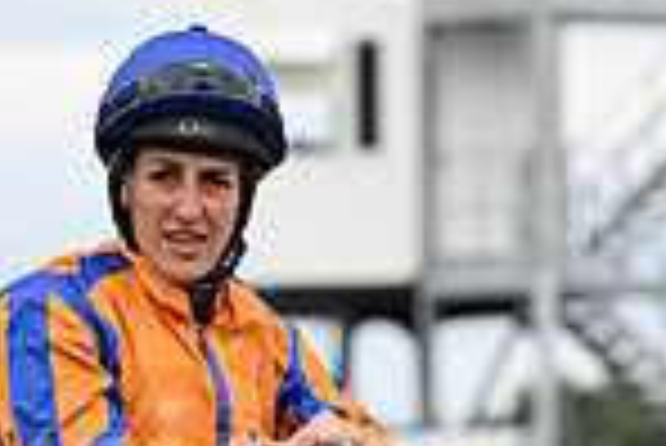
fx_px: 12722
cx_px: 216
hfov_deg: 3.0
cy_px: 768
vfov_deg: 2.0
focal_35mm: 687
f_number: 5.6
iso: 640
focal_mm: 175
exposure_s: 1/1250
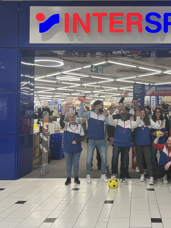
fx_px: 250
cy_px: 103
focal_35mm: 38
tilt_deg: -0.1
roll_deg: -0.4
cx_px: 135
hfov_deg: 36.5
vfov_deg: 48.9
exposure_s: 1/100
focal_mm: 5.1
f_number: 1.6
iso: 80
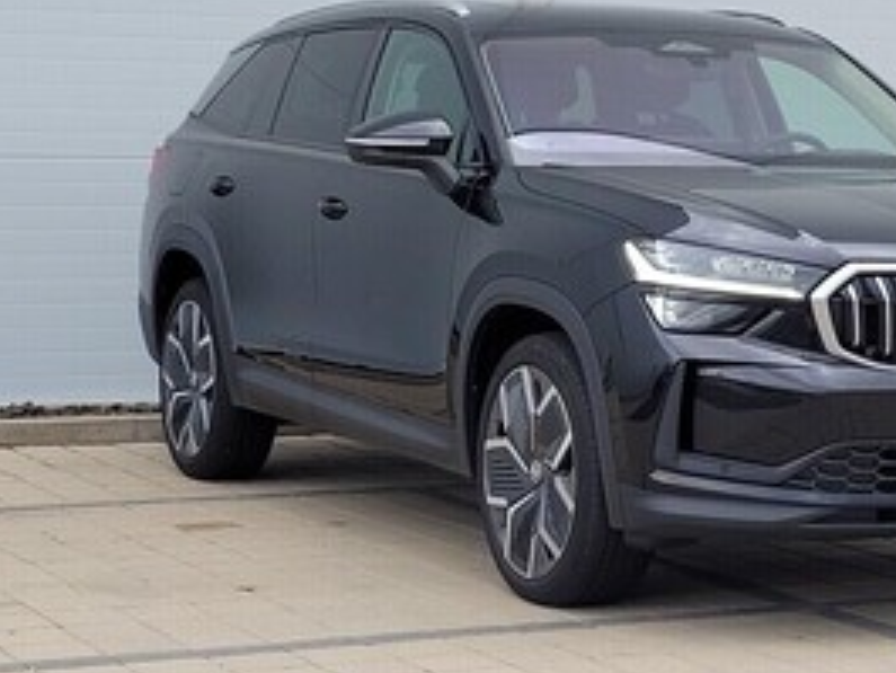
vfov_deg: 26.9
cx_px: 673
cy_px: 245
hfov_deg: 34.8
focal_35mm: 54
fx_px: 1398
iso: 40
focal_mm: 5.4
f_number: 1.8
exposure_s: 1/601
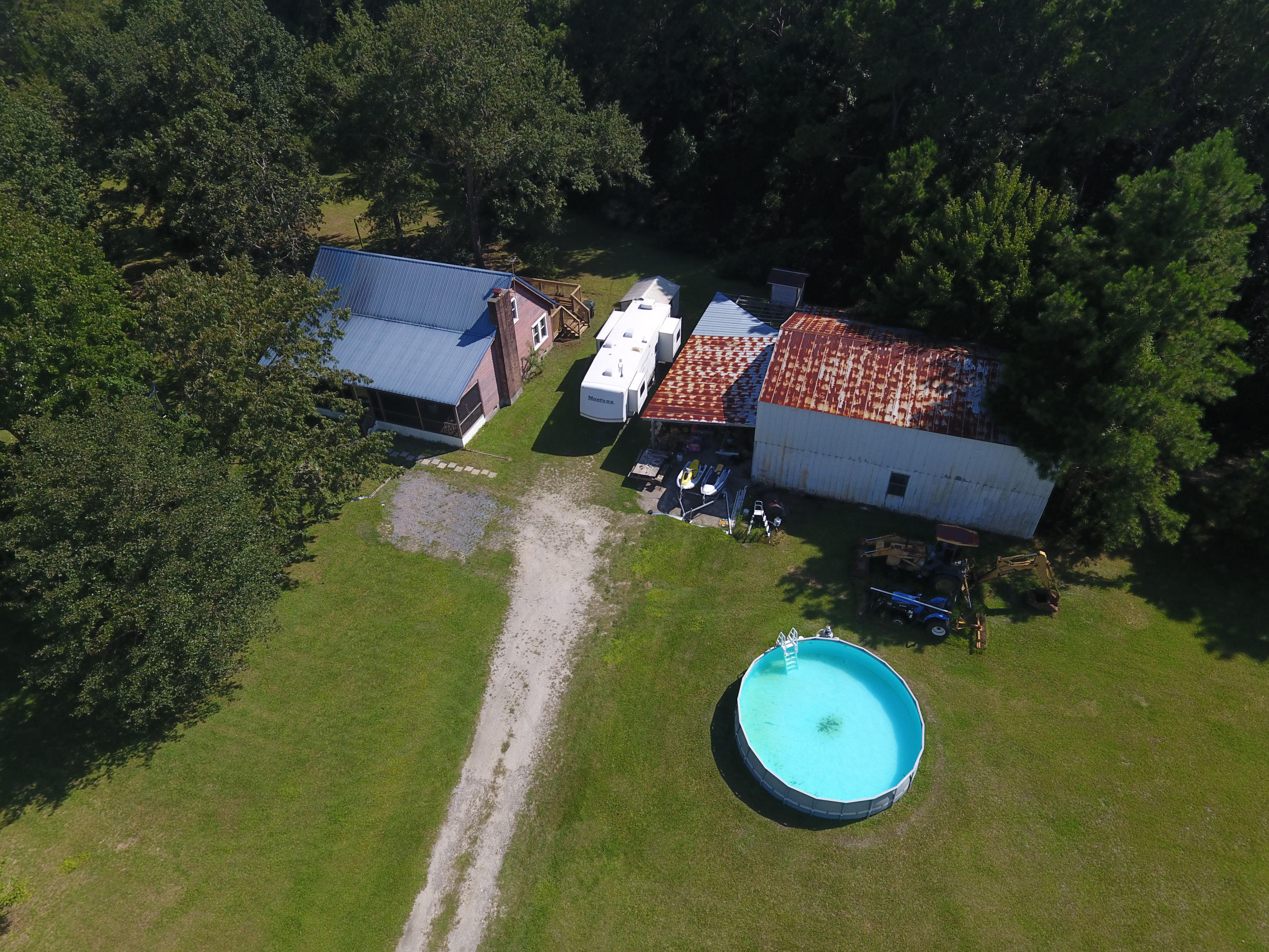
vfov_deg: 66.0
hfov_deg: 81.7
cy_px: 476
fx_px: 733
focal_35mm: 20
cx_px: 634
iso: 100
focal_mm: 3.61
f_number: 2.8
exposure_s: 1/876
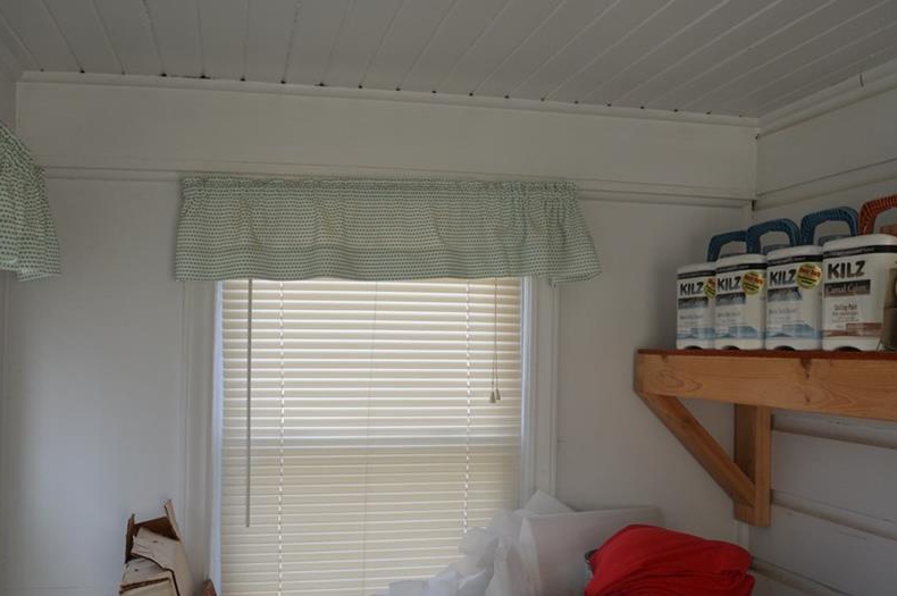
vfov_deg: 37.8
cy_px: 313
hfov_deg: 54.4
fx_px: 871
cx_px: 412
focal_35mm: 35
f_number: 5.6
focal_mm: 18
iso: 400
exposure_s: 1/125
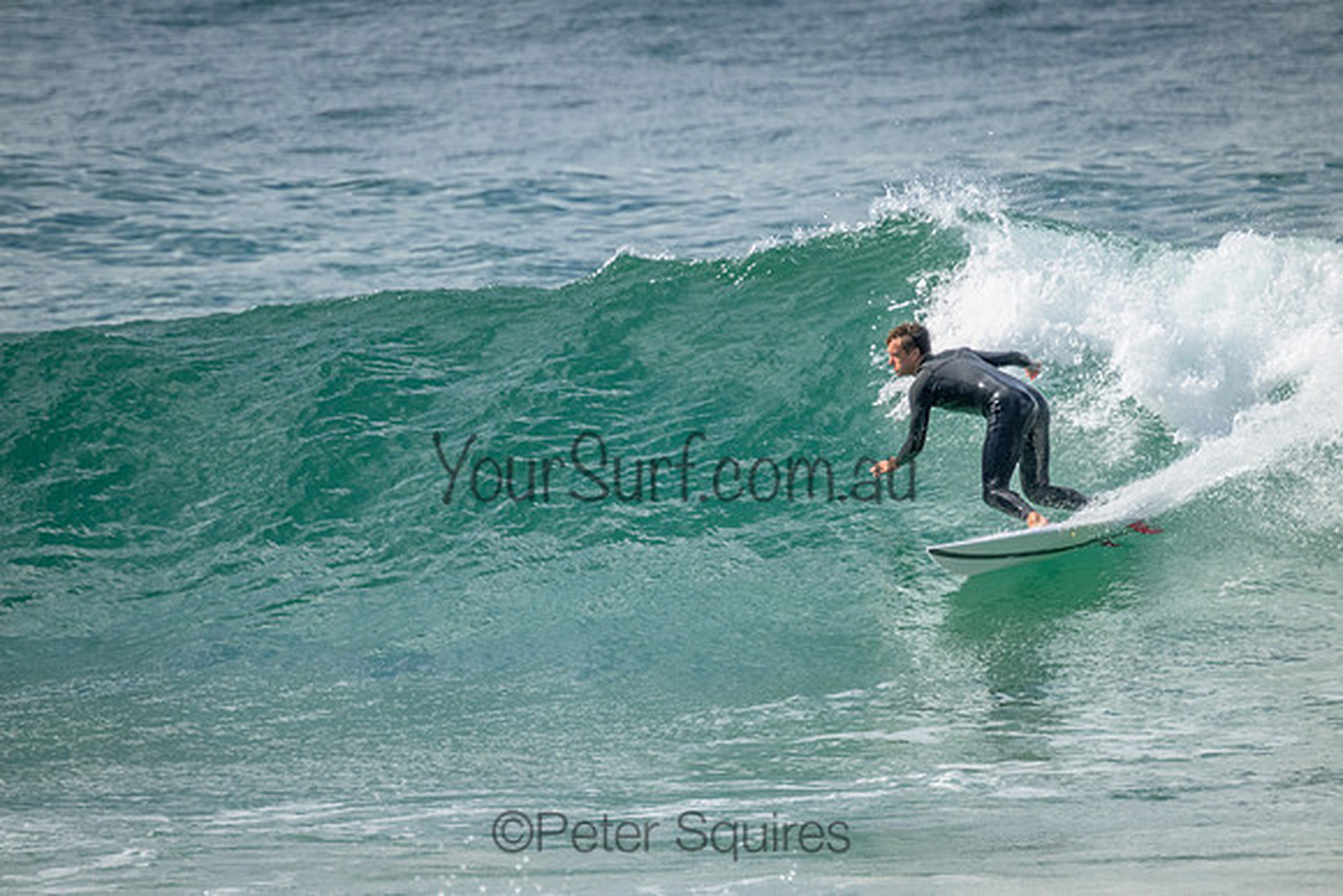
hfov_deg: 2.6
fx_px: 29850
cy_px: 448
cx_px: 672
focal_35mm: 800
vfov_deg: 1.7
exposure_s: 1/1000
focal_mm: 800
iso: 3600
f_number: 11
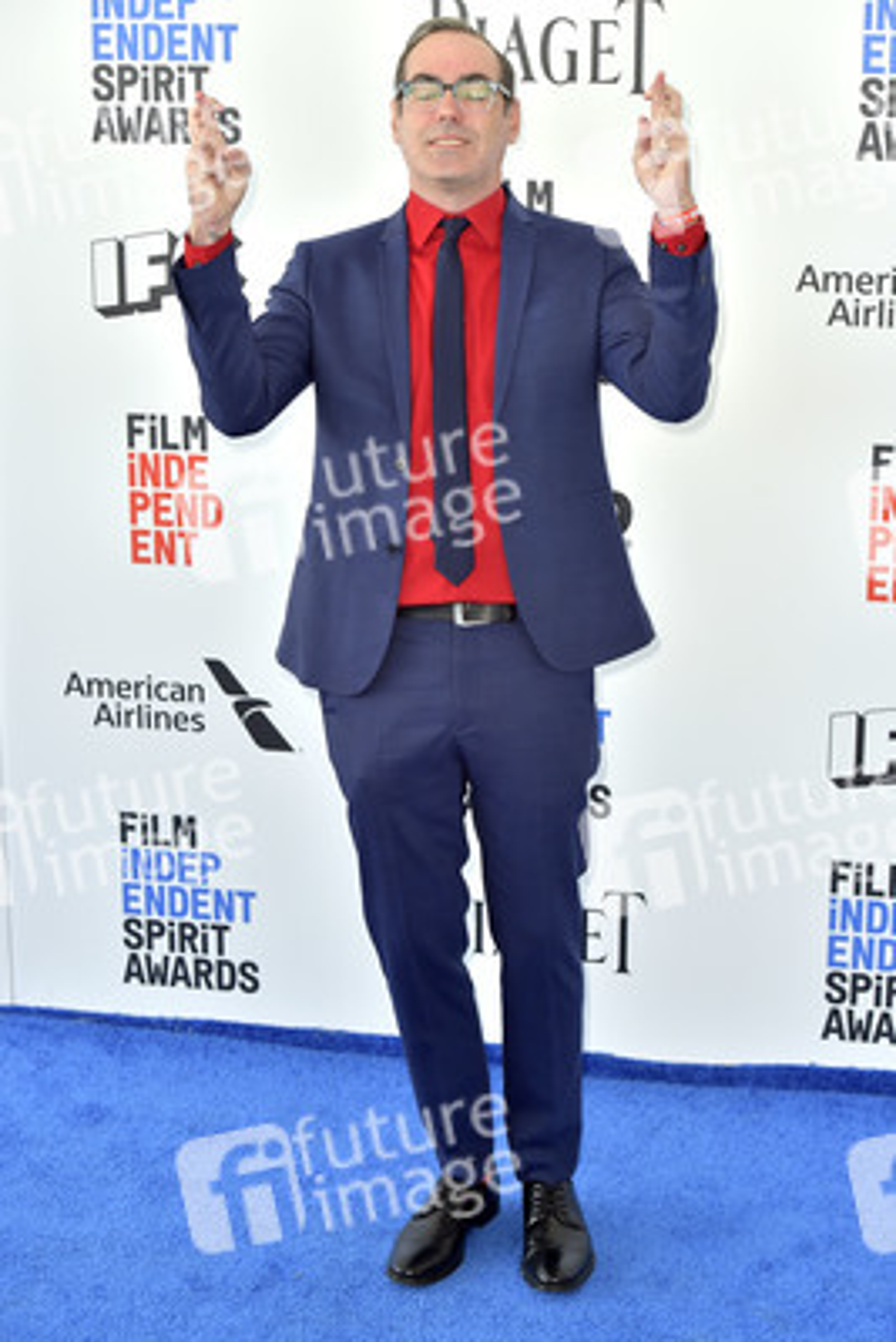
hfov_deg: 19.5
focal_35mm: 70
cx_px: 448
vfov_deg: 28.8
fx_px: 2611
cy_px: 671
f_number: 6.3
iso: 500
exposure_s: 1/320
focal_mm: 70
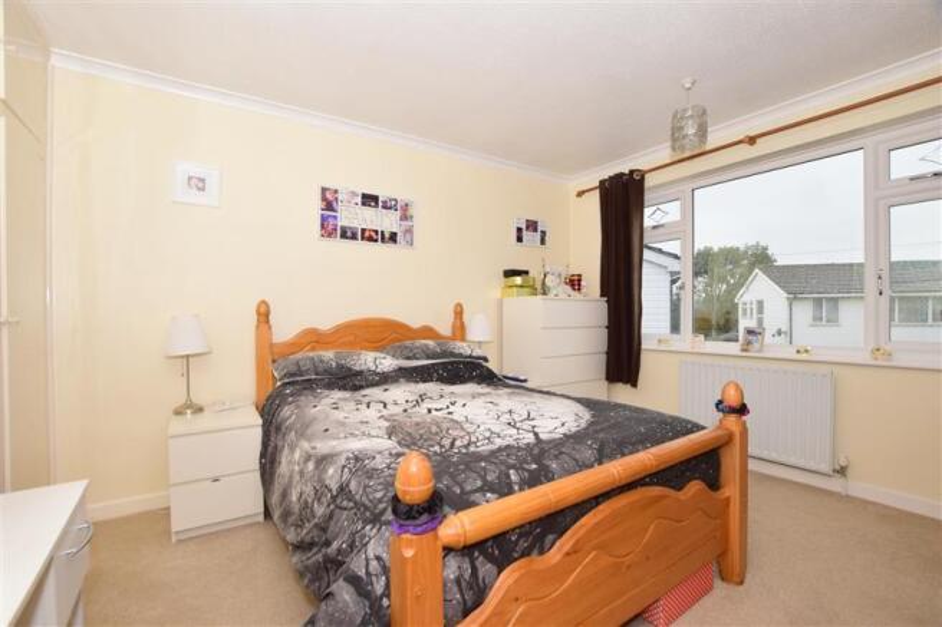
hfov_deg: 100.4
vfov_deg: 77.3
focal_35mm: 15
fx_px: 392
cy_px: 314
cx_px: 471
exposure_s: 1/160
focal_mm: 10
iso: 400
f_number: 7.1
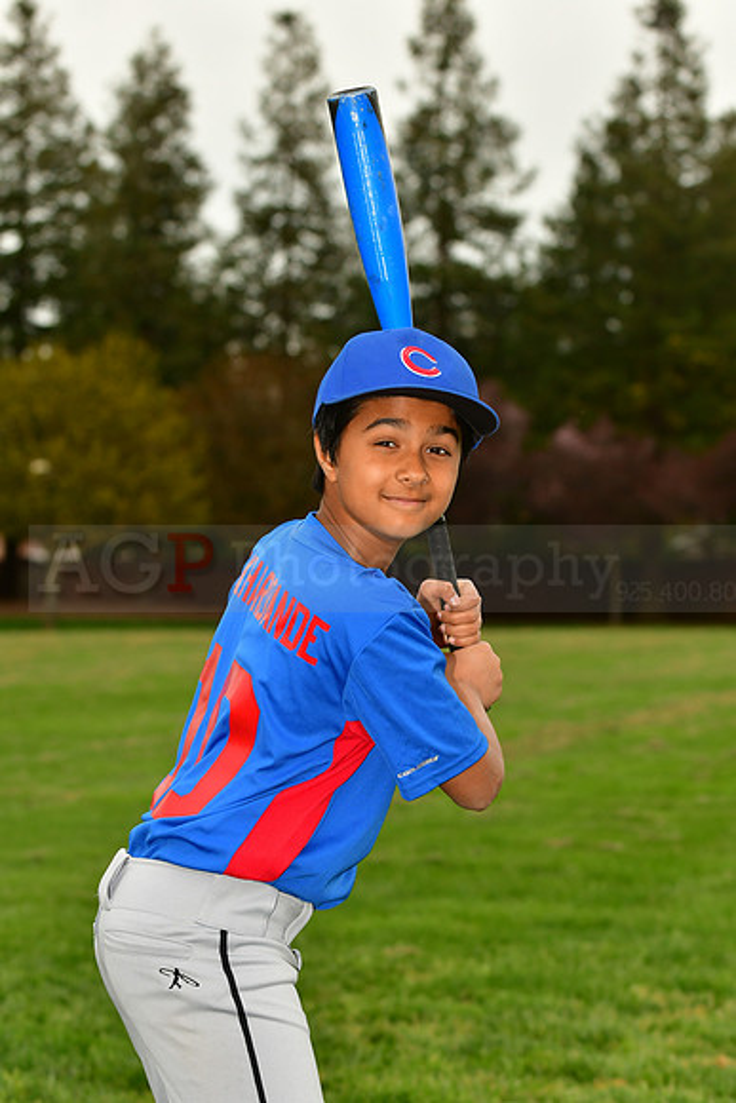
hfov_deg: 11.2
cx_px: 368
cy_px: 552
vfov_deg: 16.6
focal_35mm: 123
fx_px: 3769
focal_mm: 82
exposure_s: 1/1000
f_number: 5
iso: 400
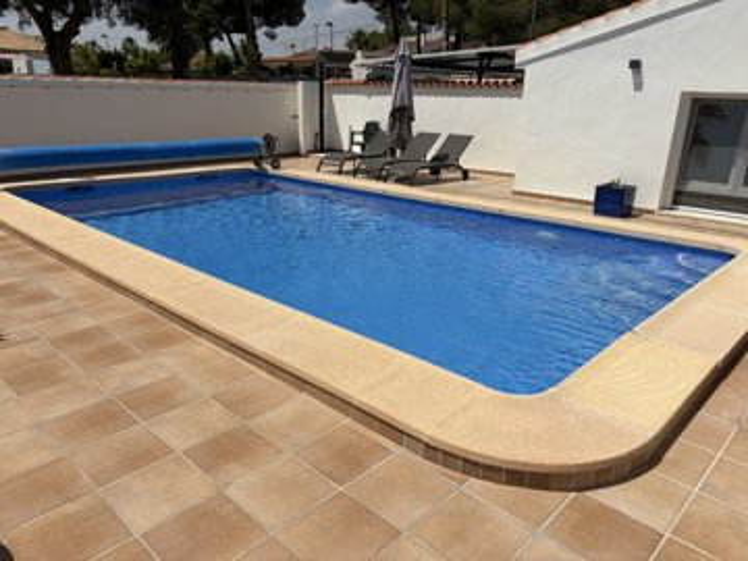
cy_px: 280
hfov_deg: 67.3
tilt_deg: -18.6
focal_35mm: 26
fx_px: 562
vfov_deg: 53.1
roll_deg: -1.6
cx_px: 374
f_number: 1.6
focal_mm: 5.96
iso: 50
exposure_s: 1/10101
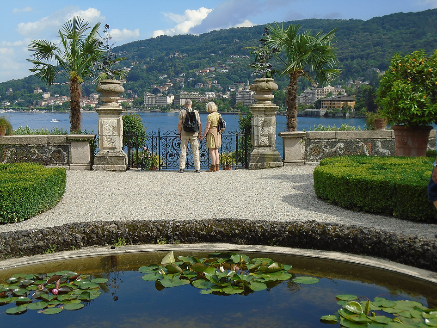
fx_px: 619
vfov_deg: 29.7
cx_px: 218
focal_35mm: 49
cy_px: 164
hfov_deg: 38.9
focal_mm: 8.7
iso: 100
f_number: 4.5
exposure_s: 1/500
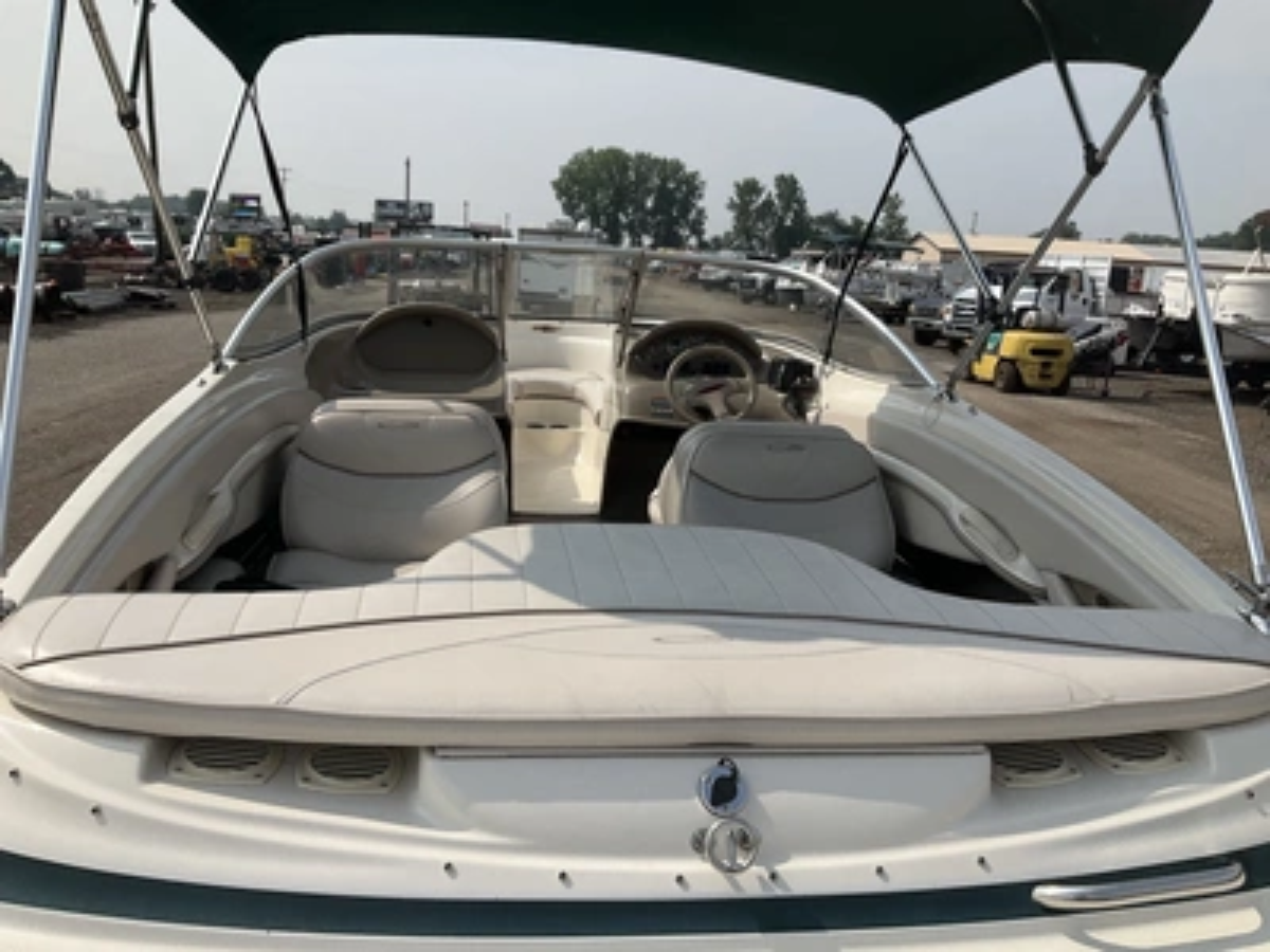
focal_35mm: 29
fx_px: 1064
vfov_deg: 48.2
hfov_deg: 61.7
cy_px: 476
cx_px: 635
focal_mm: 3
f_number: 1.8
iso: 25
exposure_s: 1/3534
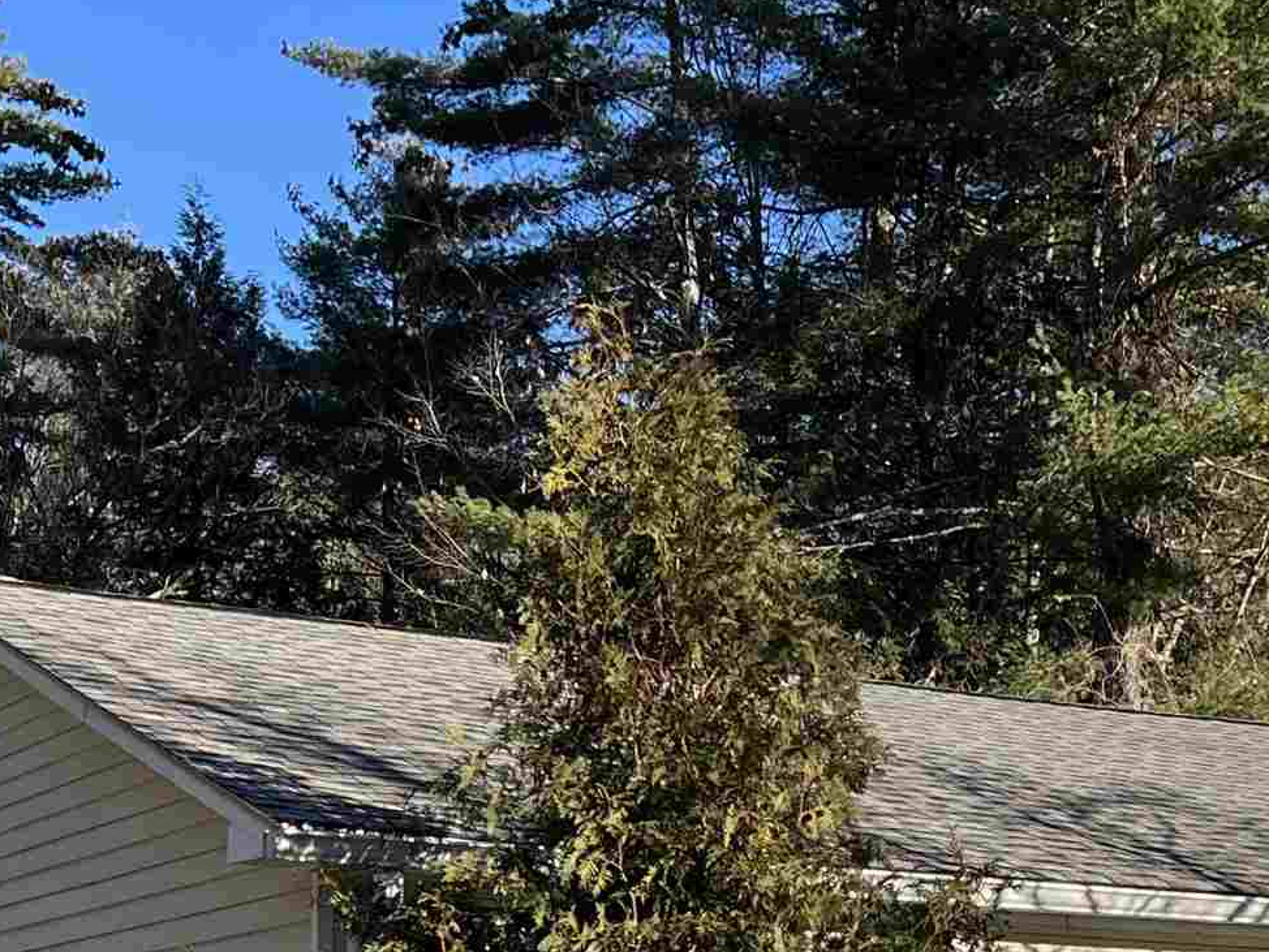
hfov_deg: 23.4
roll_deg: -0.4
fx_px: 3007
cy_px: 1016
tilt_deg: +1.9
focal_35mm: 82
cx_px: 1050
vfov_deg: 17.5
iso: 50
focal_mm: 5.7
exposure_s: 1/2045
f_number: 1.5
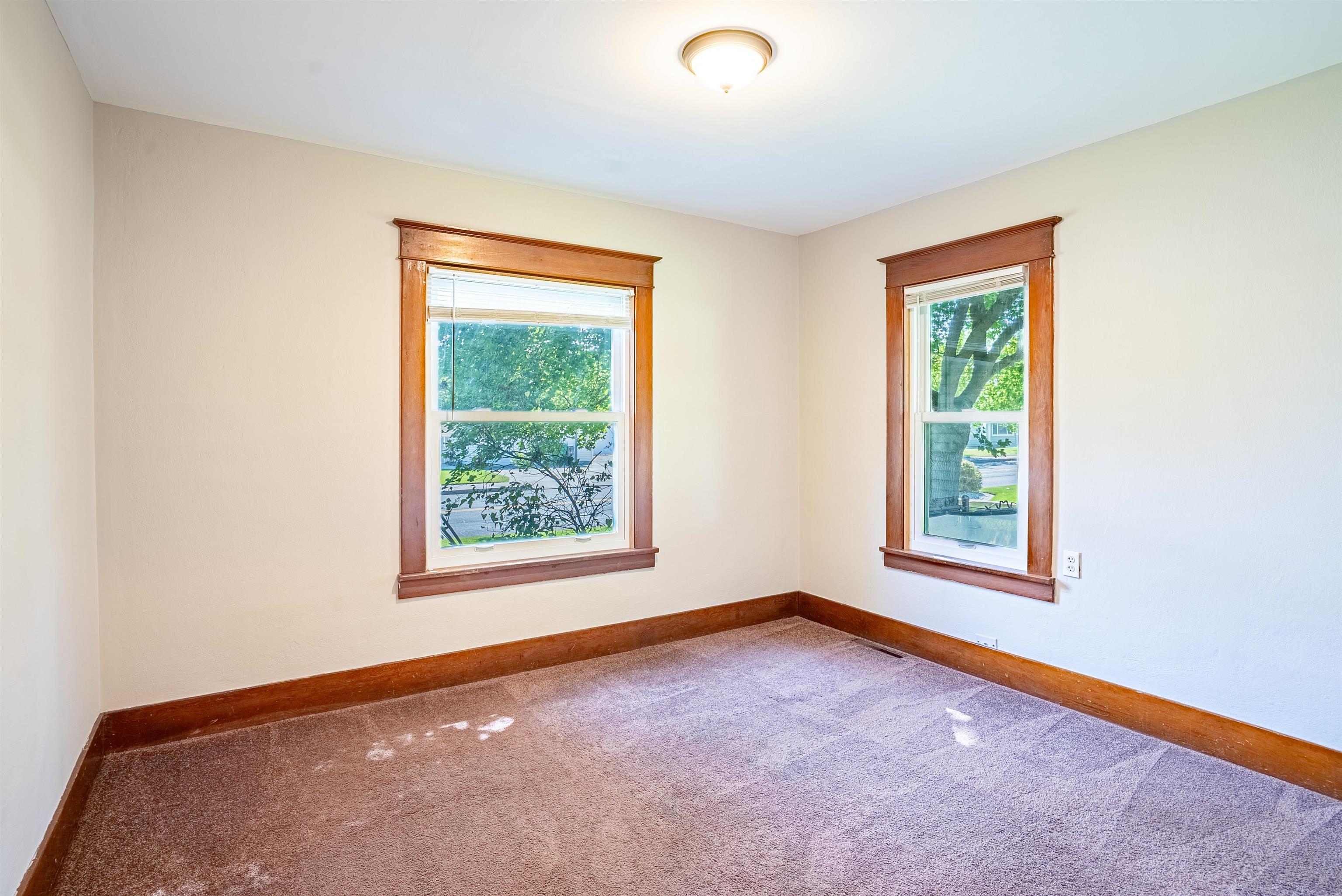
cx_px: 671
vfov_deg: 70.5
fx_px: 634
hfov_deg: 93.2
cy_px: 448
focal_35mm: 17
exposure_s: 1/200
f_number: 8
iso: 400
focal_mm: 17
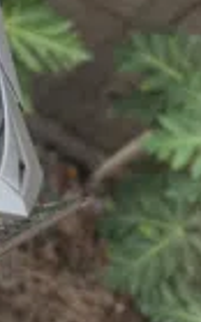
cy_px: -76
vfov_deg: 25.1
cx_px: -132
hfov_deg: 15.9
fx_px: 639
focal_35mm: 73
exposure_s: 1/100
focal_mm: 4.68
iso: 50
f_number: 1.8
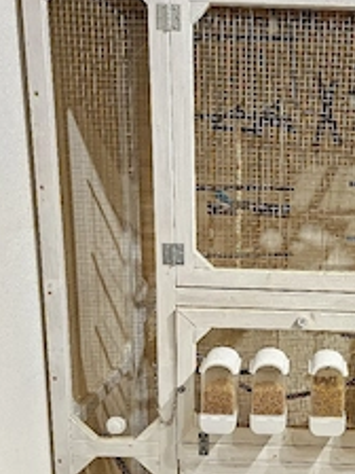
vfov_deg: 45.4
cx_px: 304
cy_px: 292
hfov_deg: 33.7
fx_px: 561
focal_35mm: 41
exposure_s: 1/20
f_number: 1.8
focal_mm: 5.4
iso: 1600
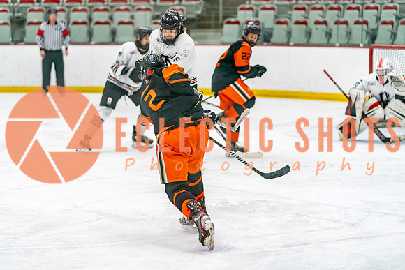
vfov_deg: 10.9
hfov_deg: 16.2
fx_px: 1419
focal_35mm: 126
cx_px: 184
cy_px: 146
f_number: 2.8
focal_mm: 114
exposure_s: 1/1250
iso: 3200
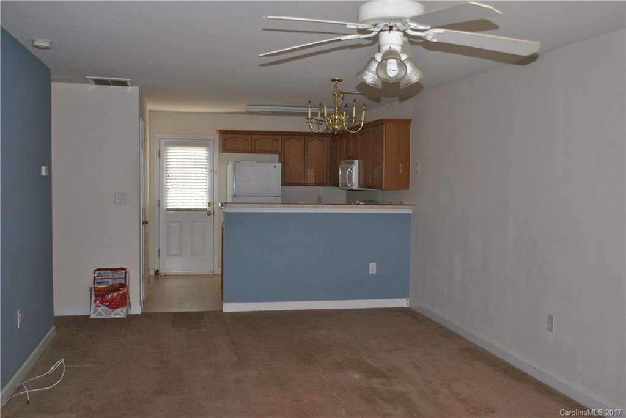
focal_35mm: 39
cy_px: 209
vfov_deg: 34.3
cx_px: 313
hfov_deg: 49.5
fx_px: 679
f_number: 4.2
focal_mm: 26
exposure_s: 1/60
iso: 200
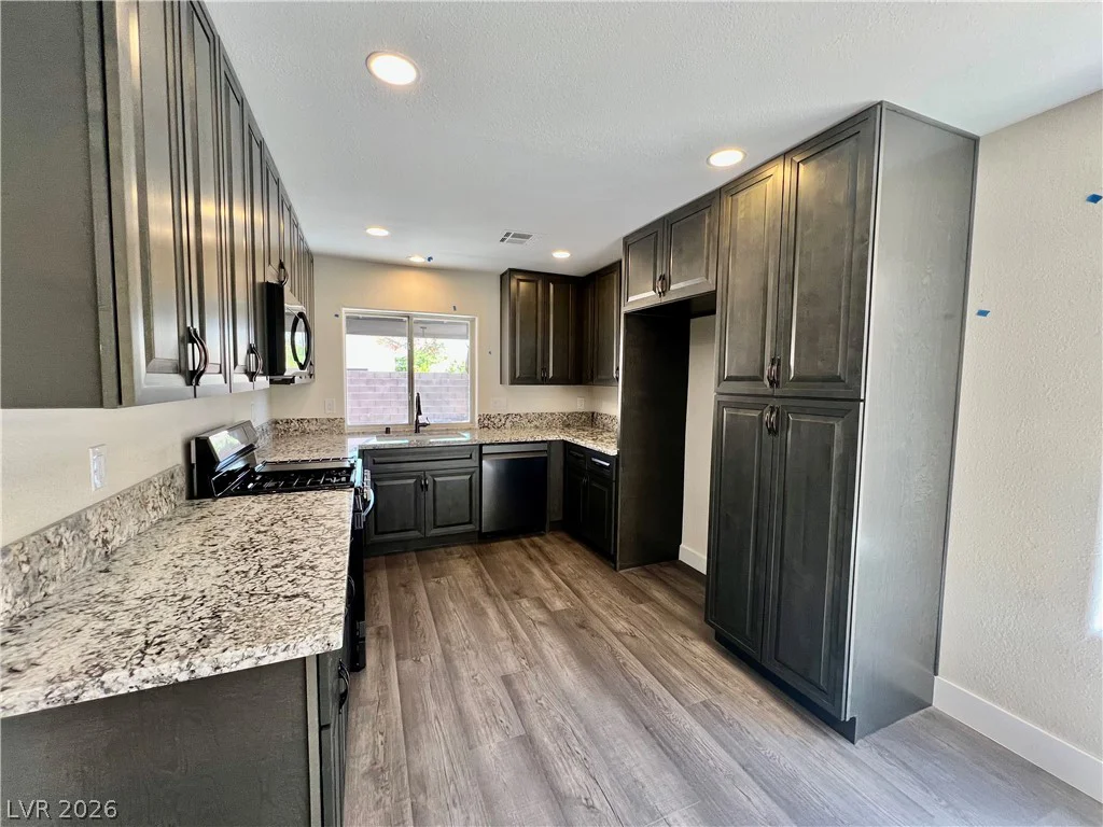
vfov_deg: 89.9
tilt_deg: -4.7
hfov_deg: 106.2
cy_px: 414
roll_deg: -0.8
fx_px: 414
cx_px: 552
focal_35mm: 13
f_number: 1.8
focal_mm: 1.57
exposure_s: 1/120
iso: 100
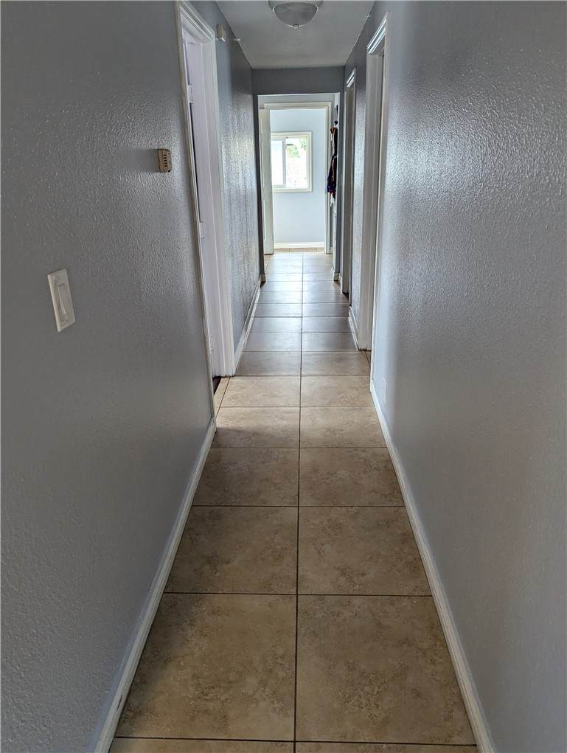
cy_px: 376
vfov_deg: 71.5
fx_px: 523
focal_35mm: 24
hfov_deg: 56.9
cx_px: 284
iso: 119
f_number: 1.85
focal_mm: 6.81
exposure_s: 1/62.8
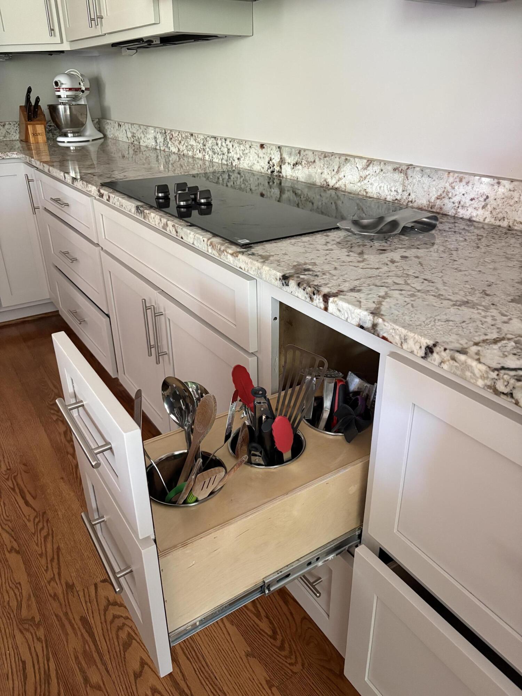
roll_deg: +0.1
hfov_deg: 53.1
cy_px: 348
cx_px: 261
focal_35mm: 26
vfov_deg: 67.3
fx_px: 523
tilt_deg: -26.1
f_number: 1.6
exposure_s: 1/40
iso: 500
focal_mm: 5.96
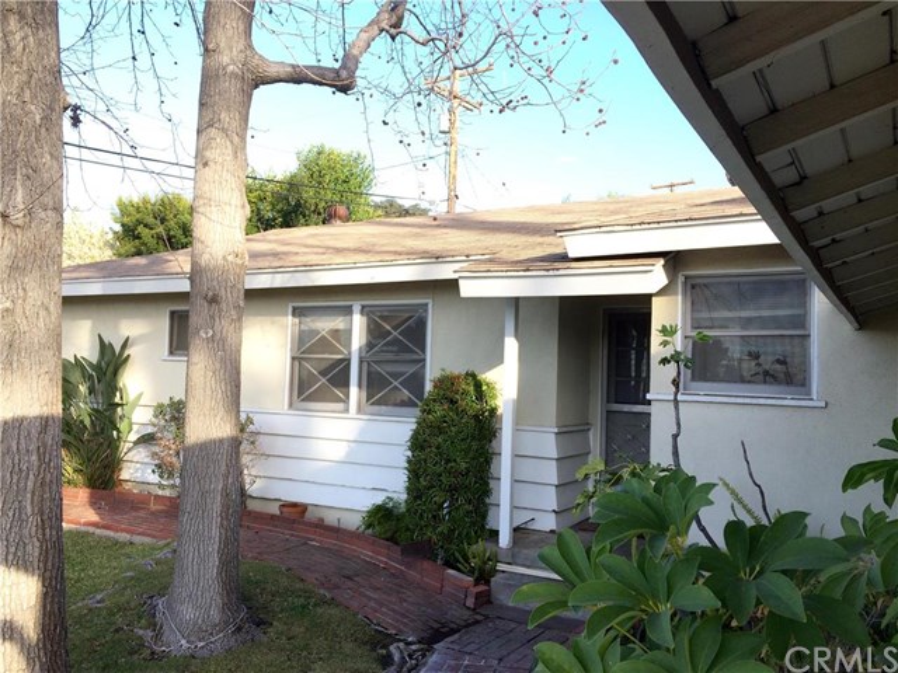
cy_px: 336
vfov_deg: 48.2
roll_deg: -2.3
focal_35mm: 29
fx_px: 752
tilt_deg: +2.7
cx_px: 449
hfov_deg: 61.7
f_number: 2.2
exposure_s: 1/285
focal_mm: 4.15
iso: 32
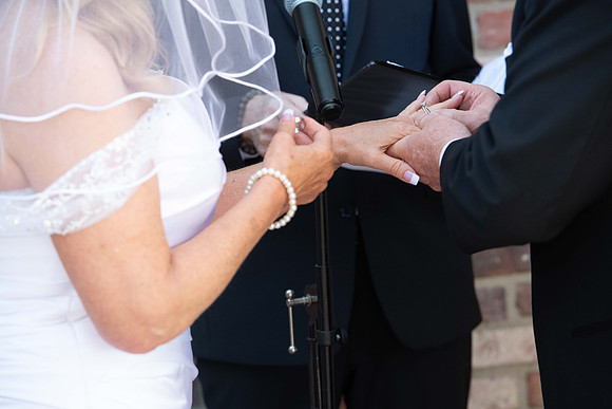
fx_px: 2550
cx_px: 306
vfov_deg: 9.2
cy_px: 204
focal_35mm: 150
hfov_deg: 13.7
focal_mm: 150
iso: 1250
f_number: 5
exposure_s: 1/640
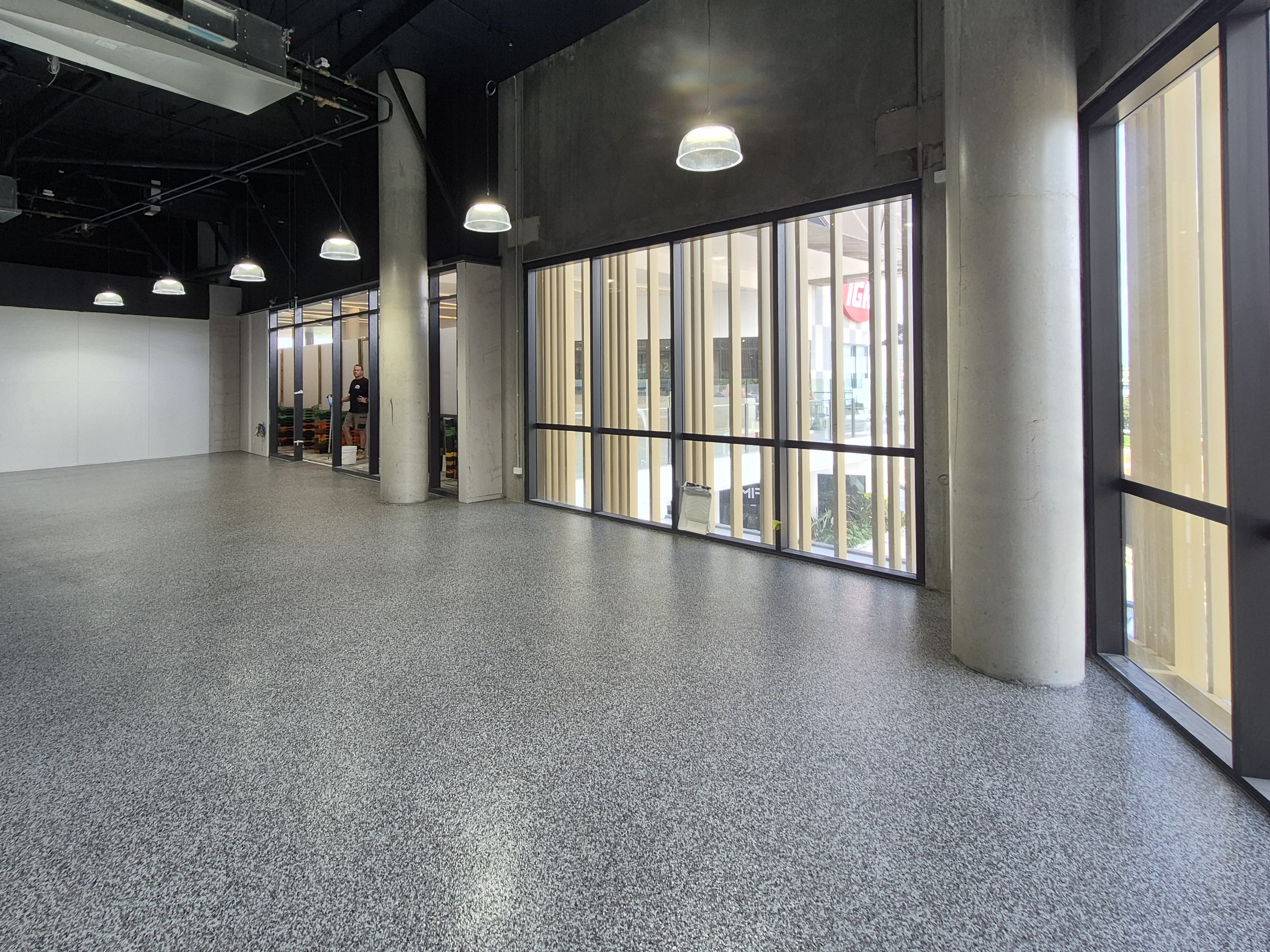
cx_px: 582
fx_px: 624
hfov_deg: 90.8
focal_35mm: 17
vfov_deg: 73.8
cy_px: 376
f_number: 2.2
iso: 50
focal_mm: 1.74
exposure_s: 1/158
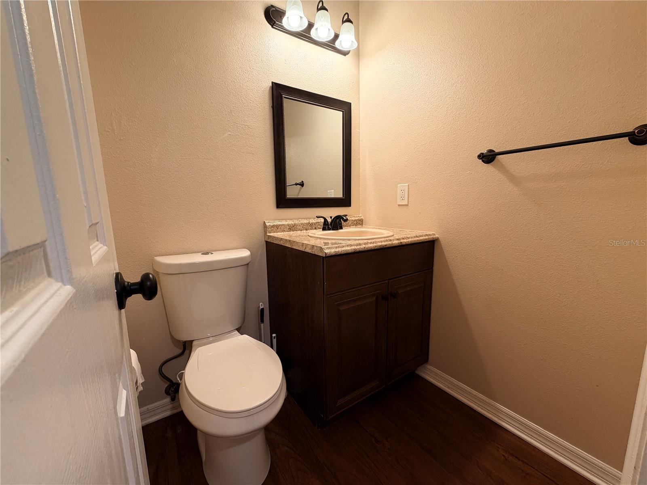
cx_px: 324
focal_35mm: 14
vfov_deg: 85.7
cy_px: 242
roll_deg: +1.0
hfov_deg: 102.1
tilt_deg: -9.2
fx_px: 262
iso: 125
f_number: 2.2
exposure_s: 1/120
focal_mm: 2.22
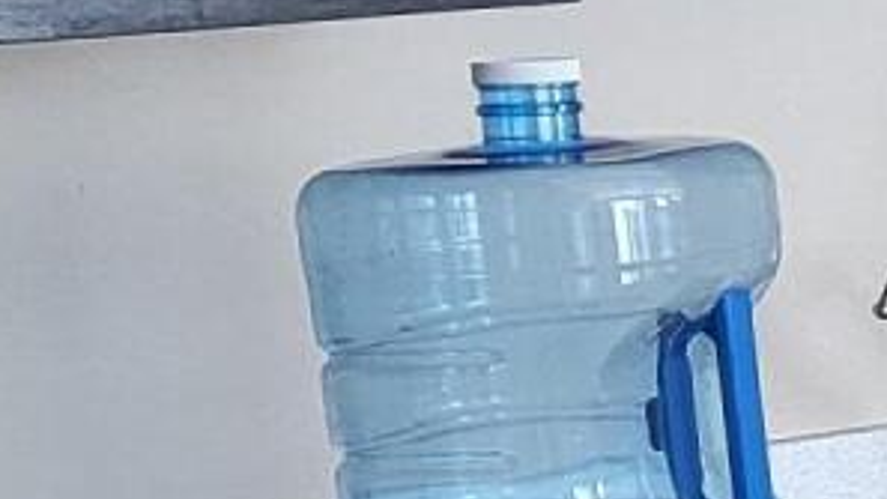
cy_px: 858
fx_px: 4492
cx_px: 2228
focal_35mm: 191
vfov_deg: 6.2
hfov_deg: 9.8
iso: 200
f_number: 1.8
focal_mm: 4.25
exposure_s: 1/120
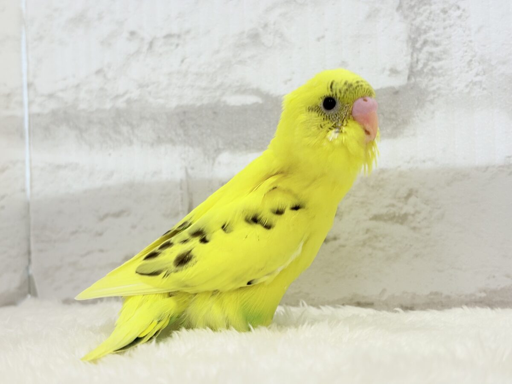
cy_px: 192
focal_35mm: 52
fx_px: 769
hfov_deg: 36.8
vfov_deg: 28.0
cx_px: 256
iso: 40
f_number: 1.6
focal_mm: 5.96
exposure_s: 1/100
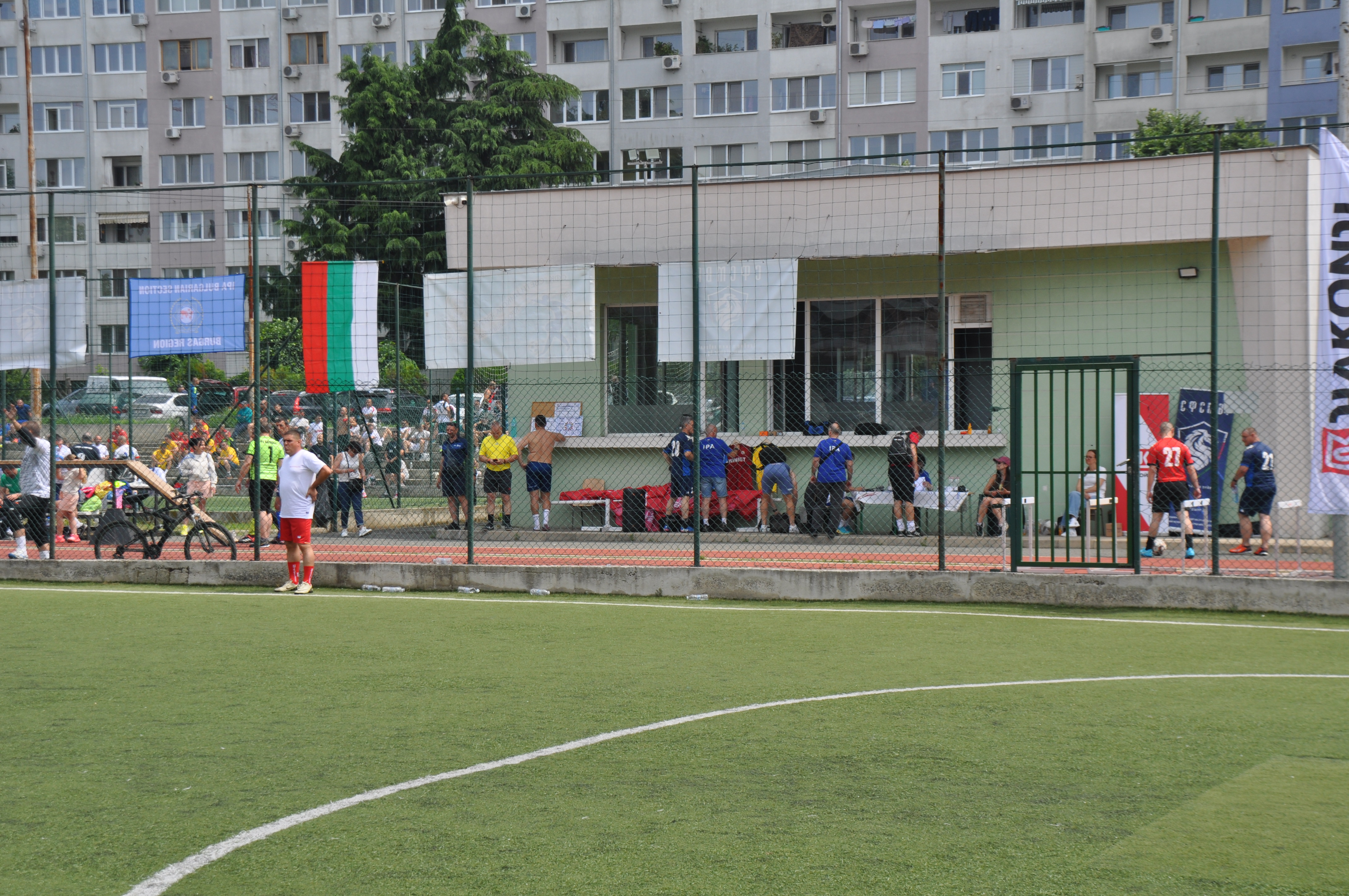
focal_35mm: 72
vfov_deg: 18.9
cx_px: 674
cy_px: 448
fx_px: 2695
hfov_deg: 28.1
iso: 200
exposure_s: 1/320
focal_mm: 48
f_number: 9
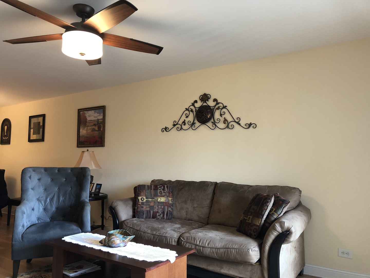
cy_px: 139
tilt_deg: +5.3
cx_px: 185
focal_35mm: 28
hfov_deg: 63.4
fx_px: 299
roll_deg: -0.3
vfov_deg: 49.7
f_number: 1.8
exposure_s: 1/17
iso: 40
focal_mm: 3.99
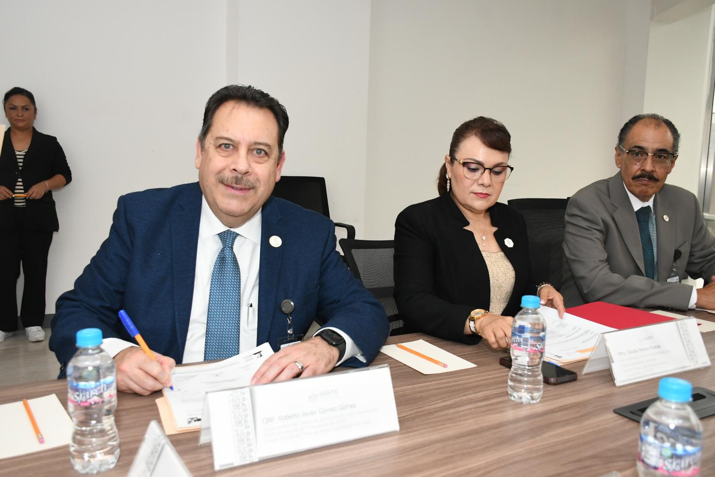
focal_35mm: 30
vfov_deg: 43.6
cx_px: 358
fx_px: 596
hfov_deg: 61.9
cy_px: 238
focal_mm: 20
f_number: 5
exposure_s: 1/250
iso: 1600
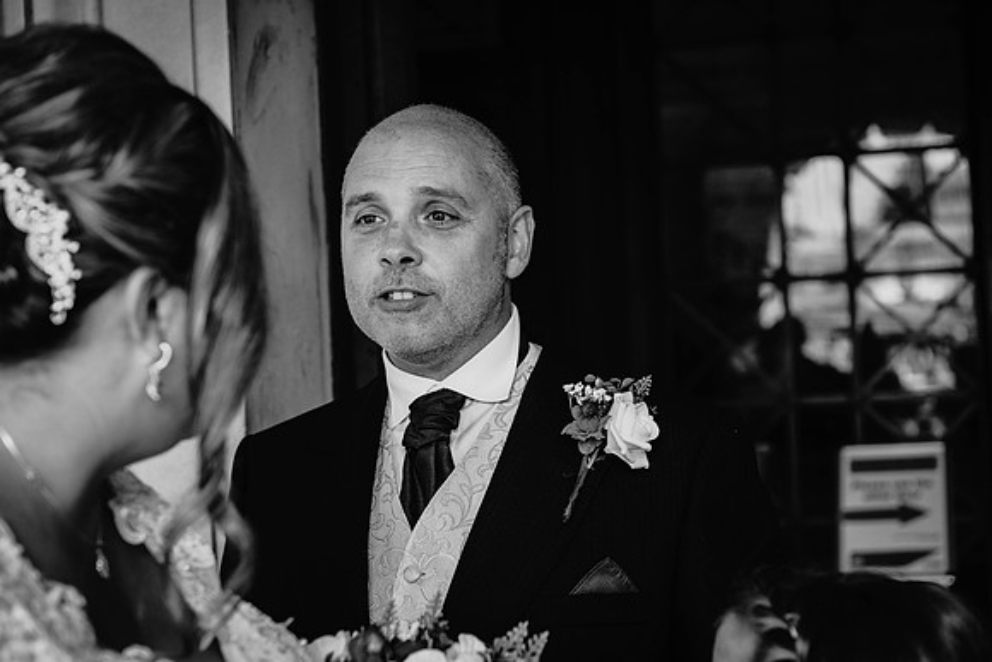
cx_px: 496
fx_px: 1929
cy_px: 331
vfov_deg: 19.5
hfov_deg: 28.8
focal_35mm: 70
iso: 2500
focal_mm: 70
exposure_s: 1/200
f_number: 5
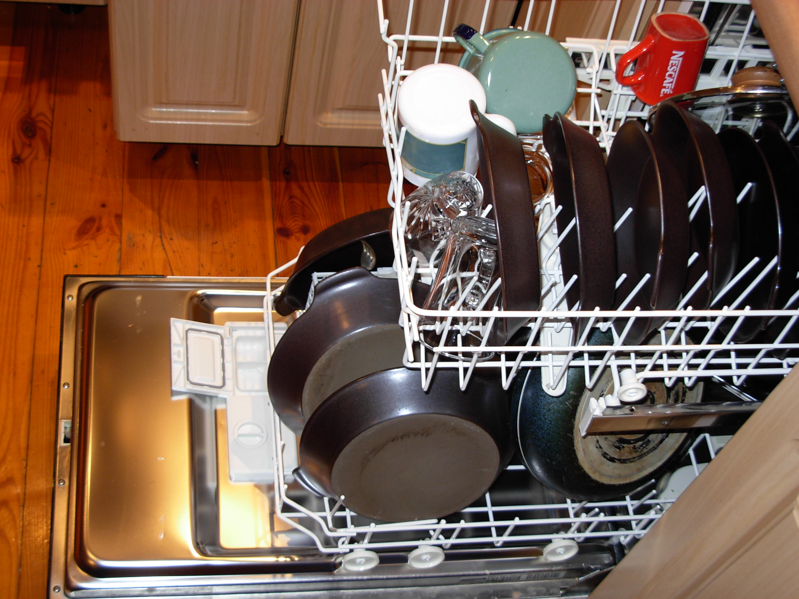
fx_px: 1200
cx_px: 400
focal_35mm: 52
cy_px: 300
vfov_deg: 28.0
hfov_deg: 36.8
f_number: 3.2
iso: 79
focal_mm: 8.5
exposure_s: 1/22.6
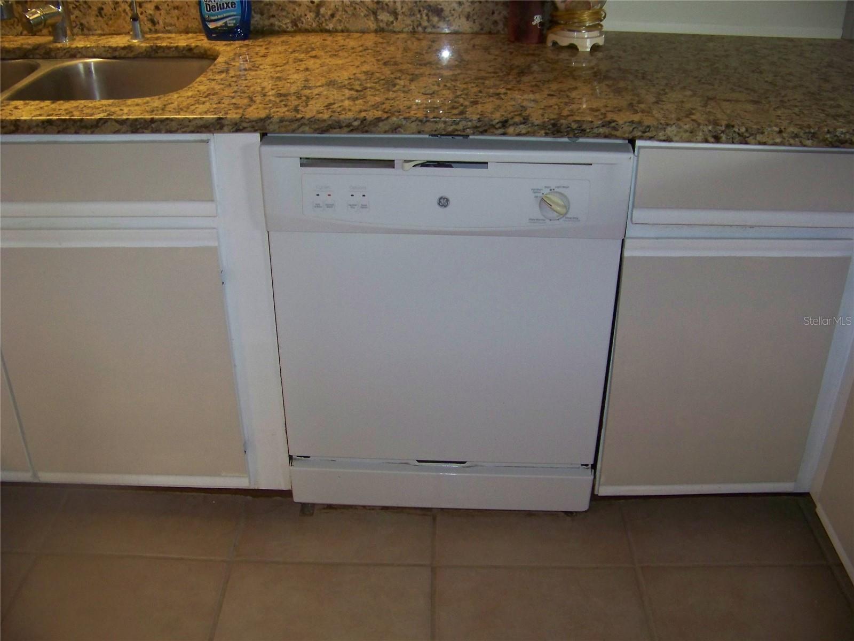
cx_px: 427
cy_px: 320
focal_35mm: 36
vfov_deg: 39.7
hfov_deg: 51.4
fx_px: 888
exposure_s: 1/30
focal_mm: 5.85
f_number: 2.8
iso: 200
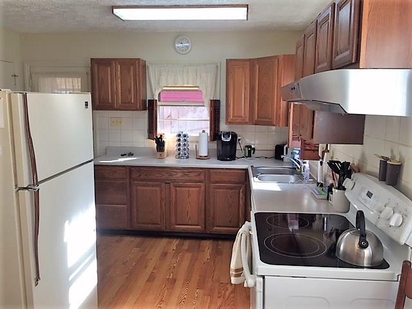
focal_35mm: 29
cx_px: 206
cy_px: 154
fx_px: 345
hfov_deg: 61.7
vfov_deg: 48.2
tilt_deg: -7.6
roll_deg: -0.2
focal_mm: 4.15
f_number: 2.2
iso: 50
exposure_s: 1/120
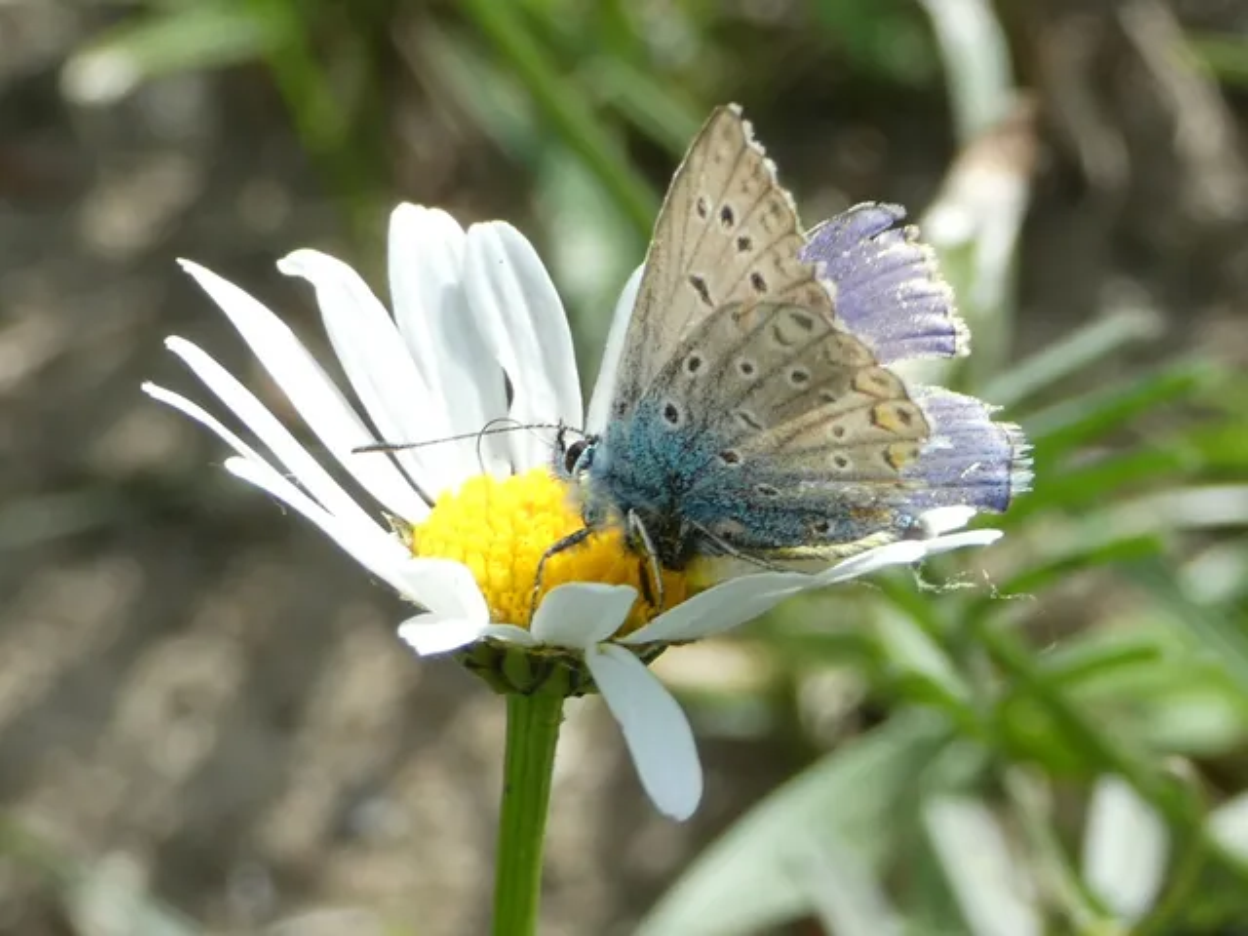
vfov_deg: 10.5
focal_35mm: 141
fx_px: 5083
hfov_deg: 14.0
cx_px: 624
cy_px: 468
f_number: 5.3
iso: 80
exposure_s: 1/80
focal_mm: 25.2
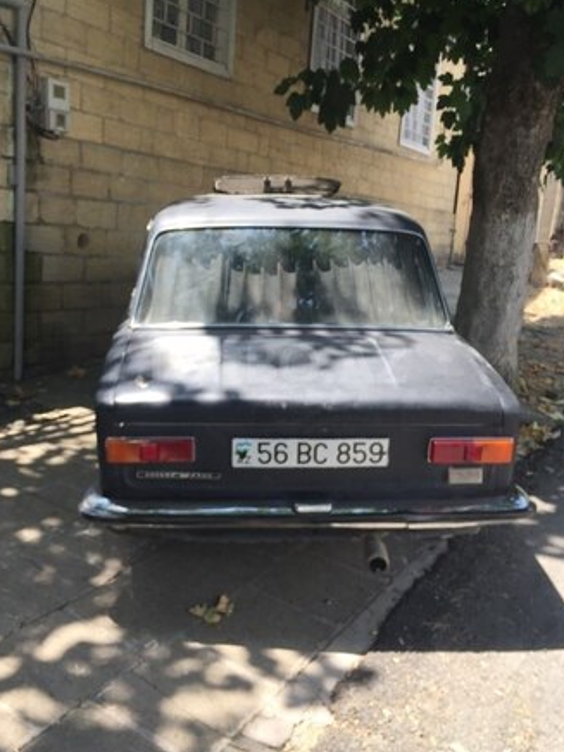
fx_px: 717
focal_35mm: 33
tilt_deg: -9.9
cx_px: 274
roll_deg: -3.7
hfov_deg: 42.9
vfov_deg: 55.3
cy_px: 364
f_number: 2.2
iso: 32
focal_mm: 4.15
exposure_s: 1/444
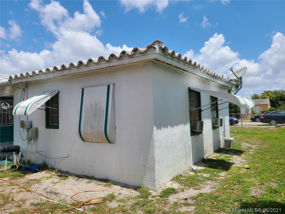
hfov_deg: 67.3
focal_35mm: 26
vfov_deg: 53.1
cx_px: 142
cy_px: 107
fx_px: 214
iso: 40
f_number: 1.8
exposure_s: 1/2913
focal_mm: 5.4
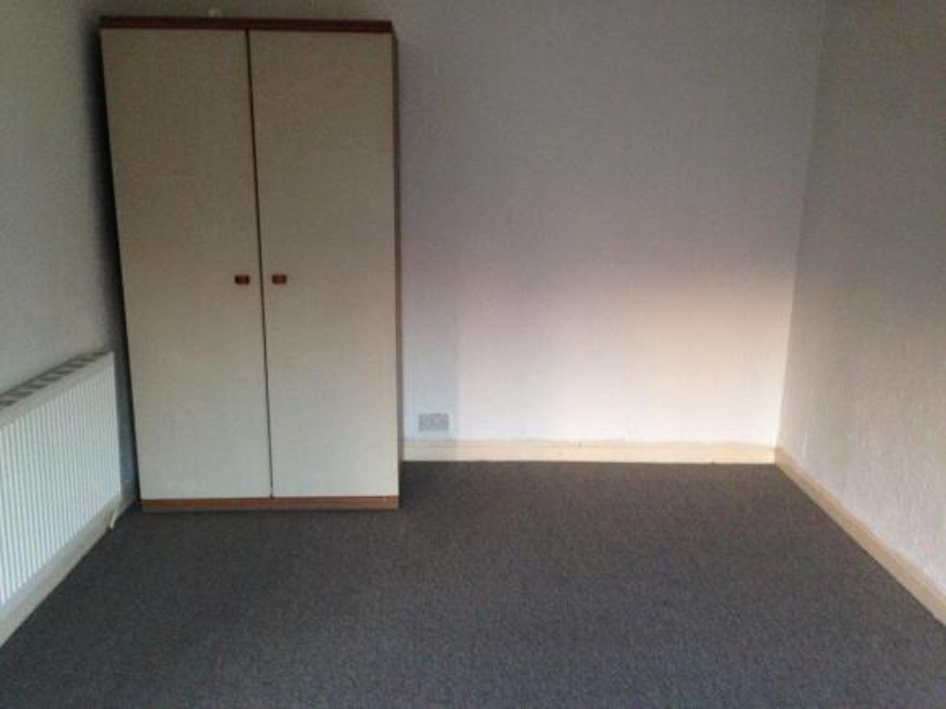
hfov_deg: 55.4
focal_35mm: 33
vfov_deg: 42.9
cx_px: 473
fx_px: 902
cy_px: 354
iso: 320
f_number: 2.4
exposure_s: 1/20
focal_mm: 4.12
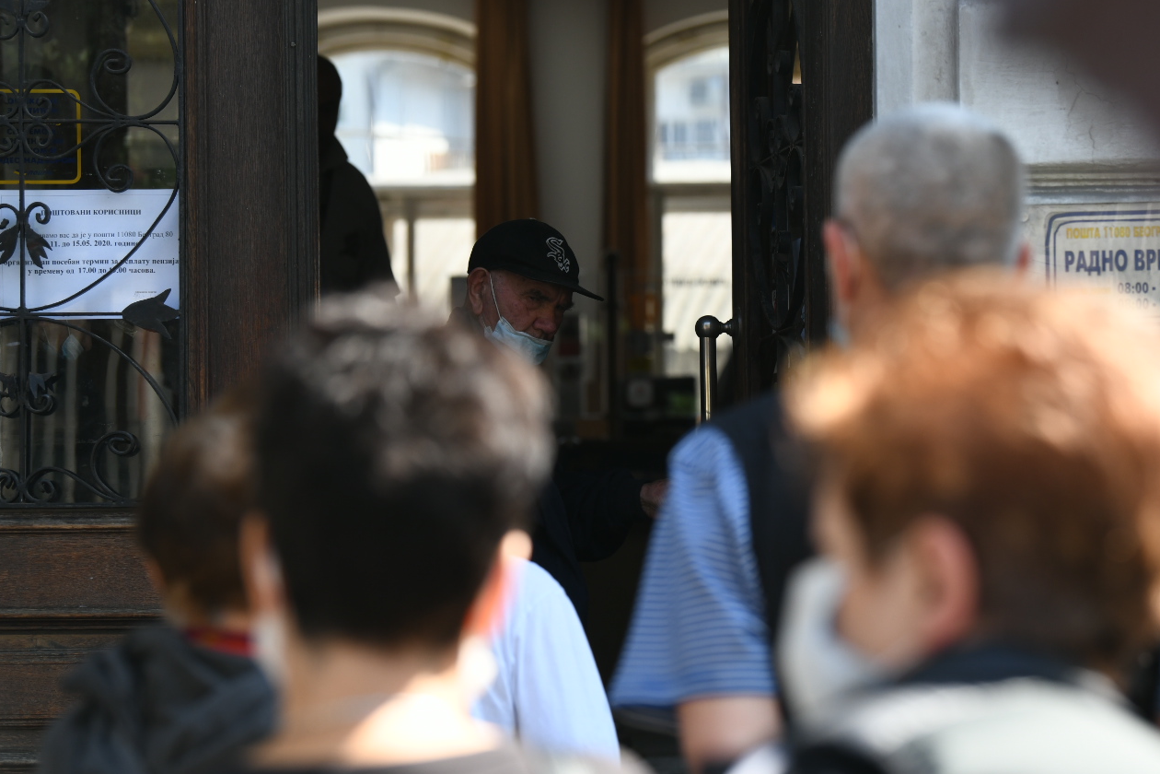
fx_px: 4640
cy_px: 398
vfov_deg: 9.5
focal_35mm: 144
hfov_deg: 14.2
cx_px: 736
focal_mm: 112
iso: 400
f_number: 4
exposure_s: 1/1000
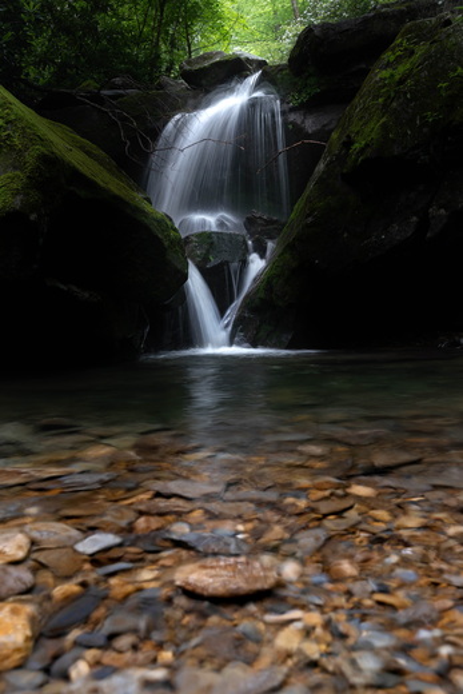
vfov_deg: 58.7
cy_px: 347
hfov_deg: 41.1
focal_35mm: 32
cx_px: 232
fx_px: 617
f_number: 10
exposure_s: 1/2.5
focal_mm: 32
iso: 800
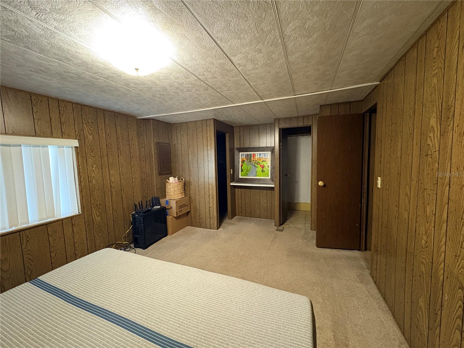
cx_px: 232
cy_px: 174
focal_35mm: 14
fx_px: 188
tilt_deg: -4.4
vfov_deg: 85.7
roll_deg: +2.0
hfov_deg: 102.1
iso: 1000
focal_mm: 2.22
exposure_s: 1/30
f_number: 2.2
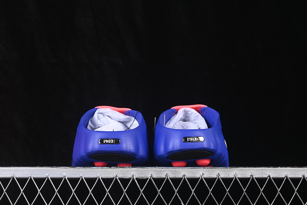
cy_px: 102
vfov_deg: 18.2
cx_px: 154
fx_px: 640
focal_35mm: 75
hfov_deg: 27.0
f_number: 7.1
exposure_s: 1/60
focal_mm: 50
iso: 160
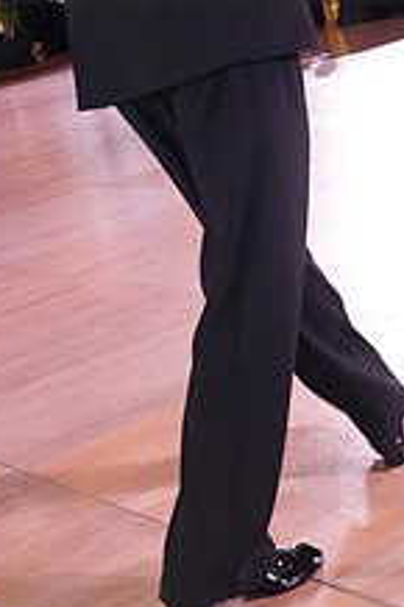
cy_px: -86
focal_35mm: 96
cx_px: 99
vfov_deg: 20.1
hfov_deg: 14.2
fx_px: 1618
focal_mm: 24
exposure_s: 1/320
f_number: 7.1
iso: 8000
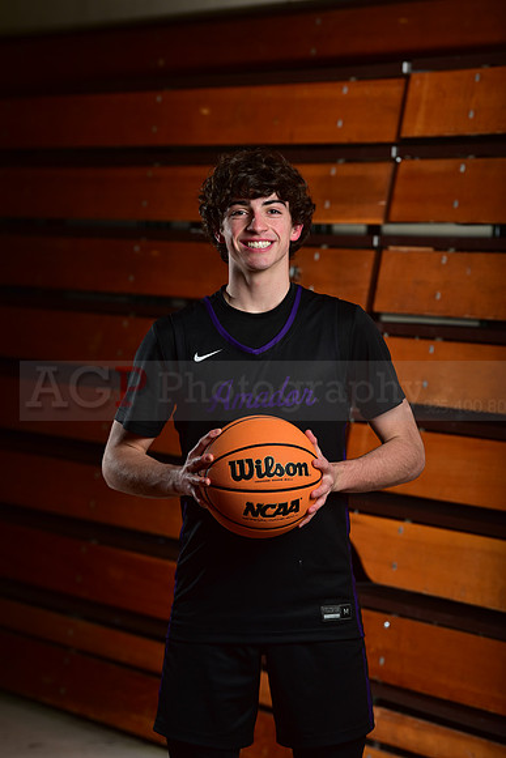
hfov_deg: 8.6
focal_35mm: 160
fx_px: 3371
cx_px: 253
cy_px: 379
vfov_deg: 12.8
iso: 250
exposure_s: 1/250
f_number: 5.6
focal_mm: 160
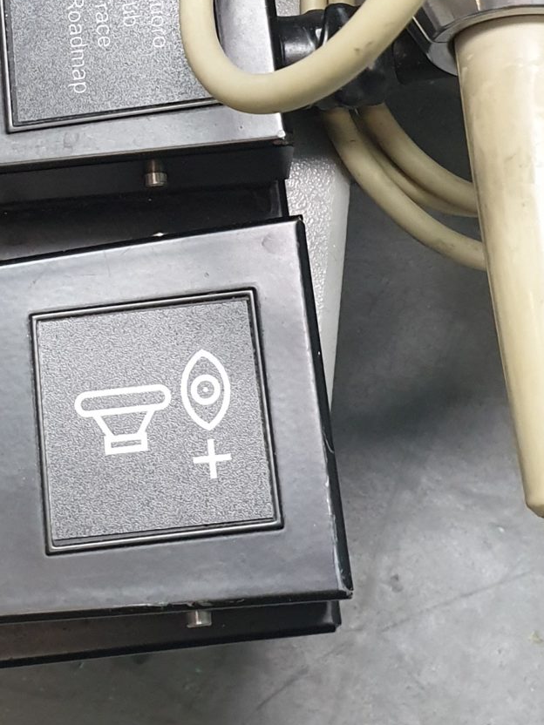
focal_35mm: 80
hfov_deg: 18.4
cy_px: -40
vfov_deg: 23.2
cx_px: 181
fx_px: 1676
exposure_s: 1/50
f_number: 2.4
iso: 400
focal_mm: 4.3
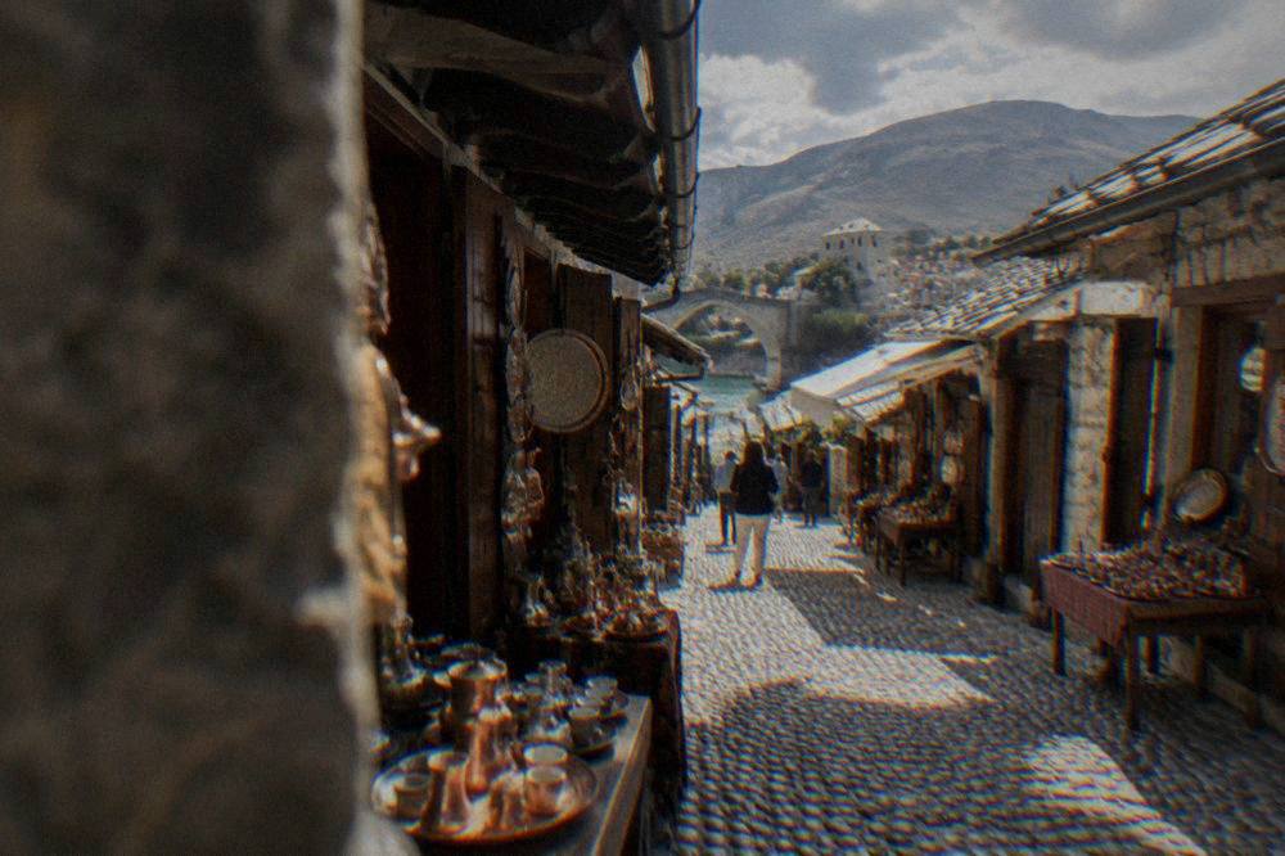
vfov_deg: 27.5
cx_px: 642
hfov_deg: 40.4
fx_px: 1748
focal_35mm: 49
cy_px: 428
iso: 320
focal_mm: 49
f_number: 6.3
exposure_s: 1/400
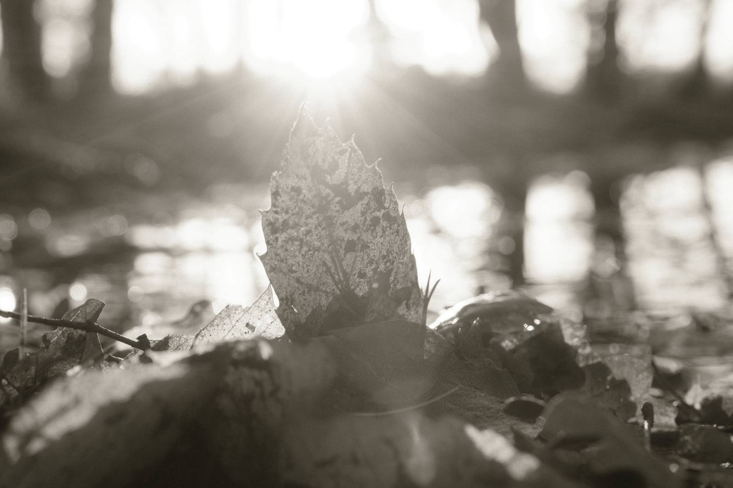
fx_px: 1201
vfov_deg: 23.0
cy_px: 244
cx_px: 366
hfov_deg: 33.9
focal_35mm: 59
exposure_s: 1/280
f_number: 5.6
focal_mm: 39.3
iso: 640
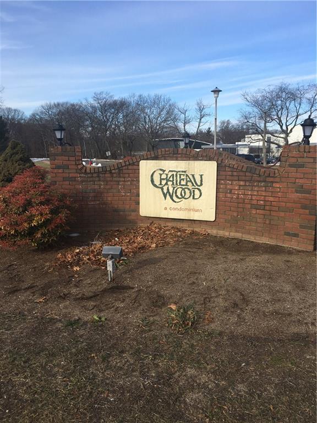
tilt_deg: -8.5
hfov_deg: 48.2
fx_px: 354
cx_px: 158
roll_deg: -0.6
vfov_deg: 61.7
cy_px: 212
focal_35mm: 29
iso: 25
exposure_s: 1/1068
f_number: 2.2
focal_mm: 4.15
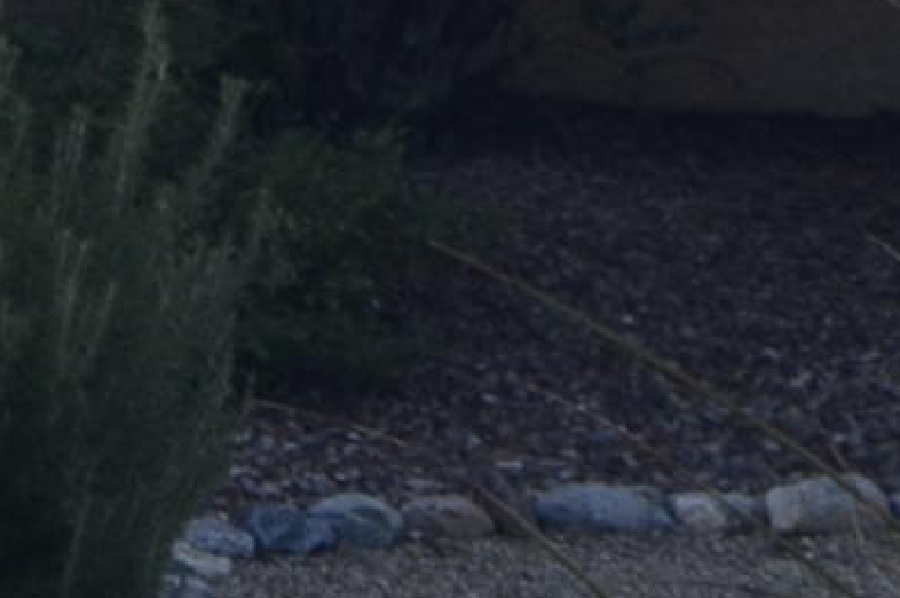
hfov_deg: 5.5
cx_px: -930
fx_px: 9139
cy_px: -924
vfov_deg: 3.7
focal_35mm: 366
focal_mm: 32
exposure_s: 1/60
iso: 220
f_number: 10
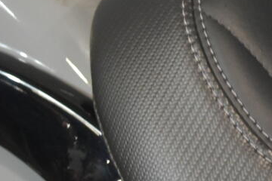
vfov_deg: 5.7
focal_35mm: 242
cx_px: 508
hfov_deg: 8.2
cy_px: 172
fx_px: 1827
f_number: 4.5
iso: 1250
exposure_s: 1/30
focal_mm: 29
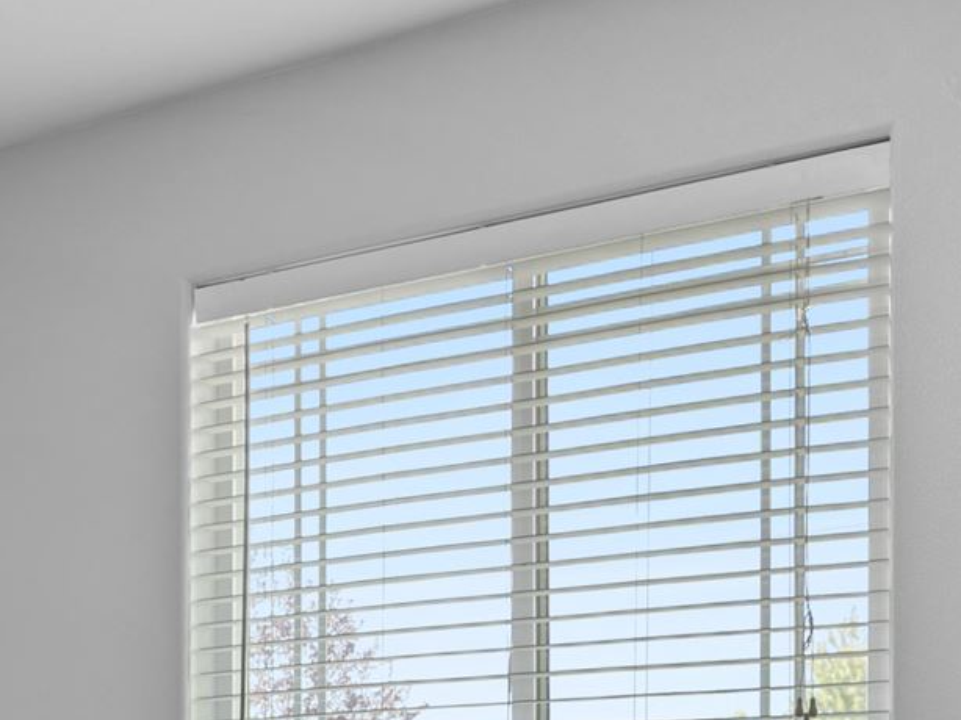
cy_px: 859
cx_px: -250
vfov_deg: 18.2
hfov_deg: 22.9
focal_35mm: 77
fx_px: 2137
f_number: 8
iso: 100
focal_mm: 16
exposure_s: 1
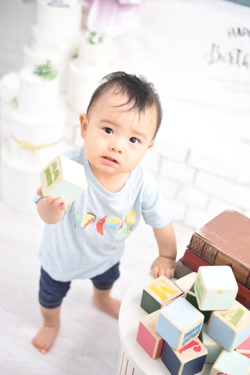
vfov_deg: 39.6
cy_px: 188
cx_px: 125
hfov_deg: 27.0
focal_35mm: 50
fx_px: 521
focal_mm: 50
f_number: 2.2
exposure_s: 1/160
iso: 200
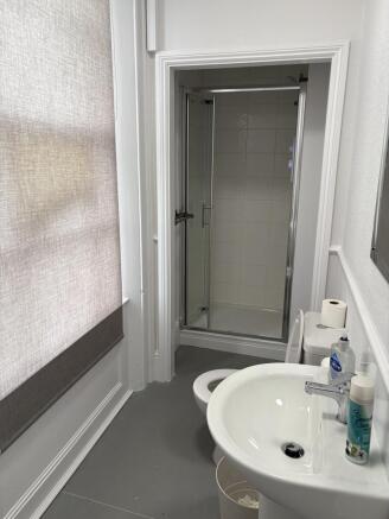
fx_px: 389
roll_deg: -0.4
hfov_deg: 53.1
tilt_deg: -11.2
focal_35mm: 26
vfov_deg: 67.3
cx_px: 194
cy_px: 260
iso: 64
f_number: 1.6
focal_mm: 5.96
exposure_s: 1/121
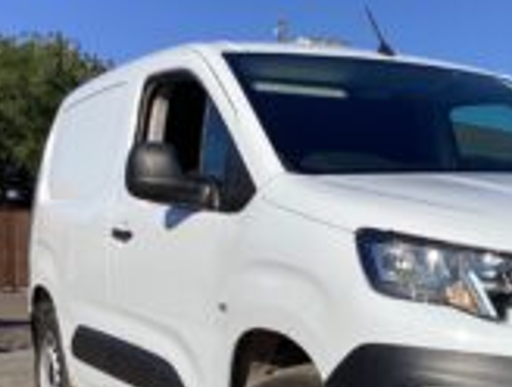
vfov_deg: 22.1
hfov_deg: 28.5
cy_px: 311
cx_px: 425
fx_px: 979
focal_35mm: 66
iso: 25
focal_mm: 3.3
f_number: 2.4
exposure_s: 1/2203
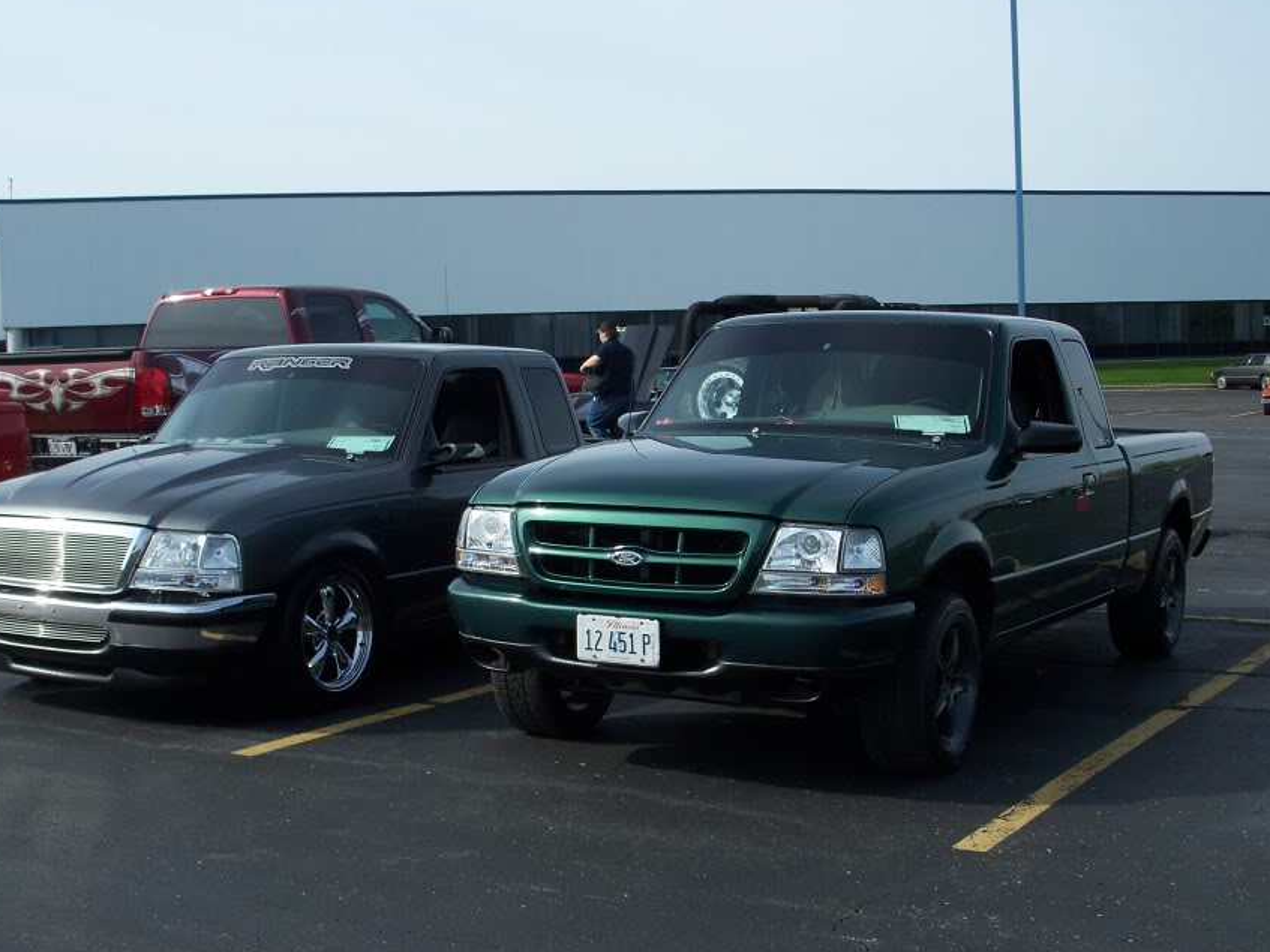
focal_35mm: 52
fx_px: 1908
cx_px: 603
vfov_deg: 28.0
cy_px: 535
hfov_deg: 36.8
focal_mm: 9.1
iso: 64
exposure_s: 1/640
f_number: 3.2
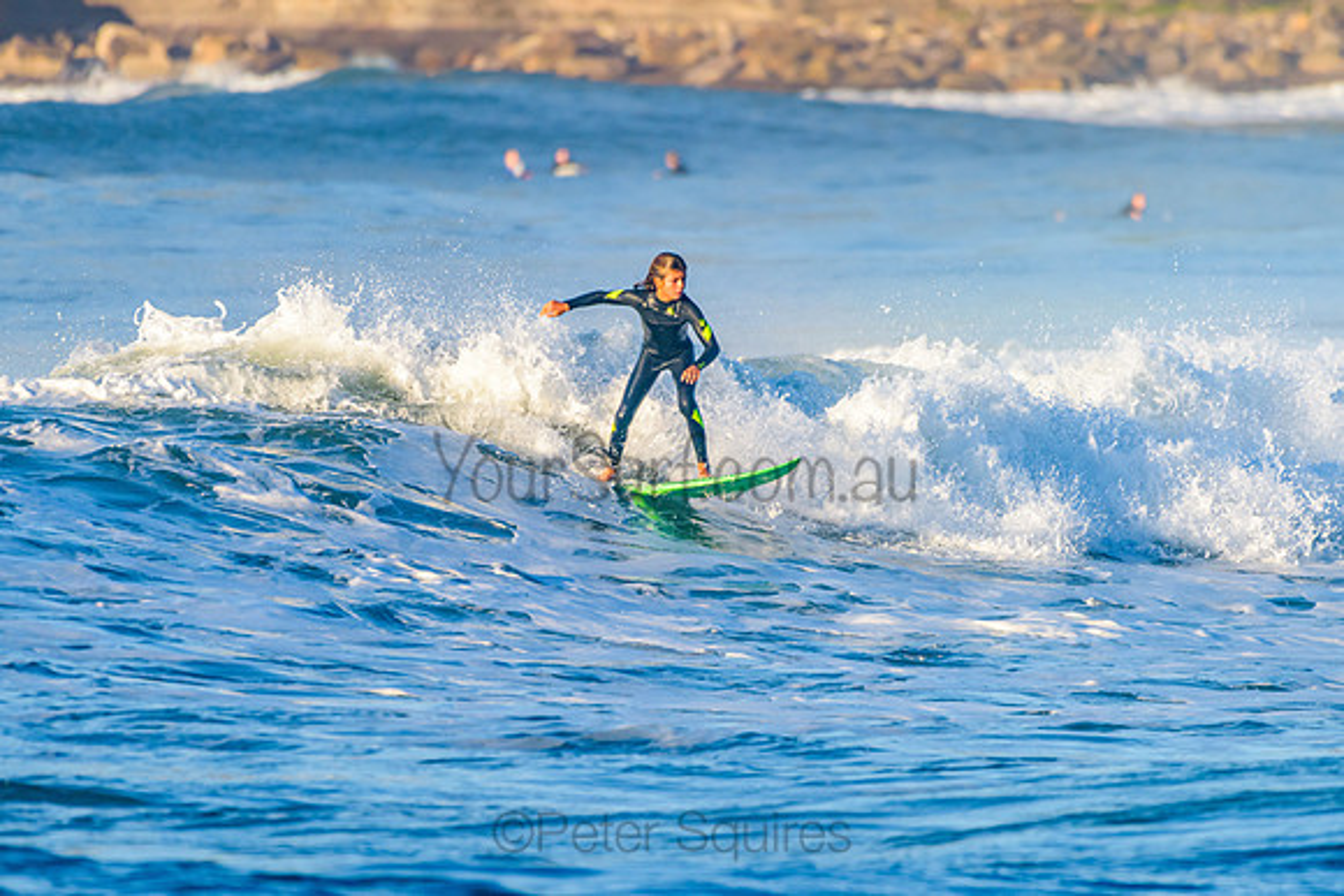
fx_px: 22704
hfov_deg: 3.4
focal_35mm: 608
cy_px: 448
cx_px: 672
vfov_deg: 2.3
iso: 400
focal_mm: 500
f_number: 5.6
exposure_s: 1/2000
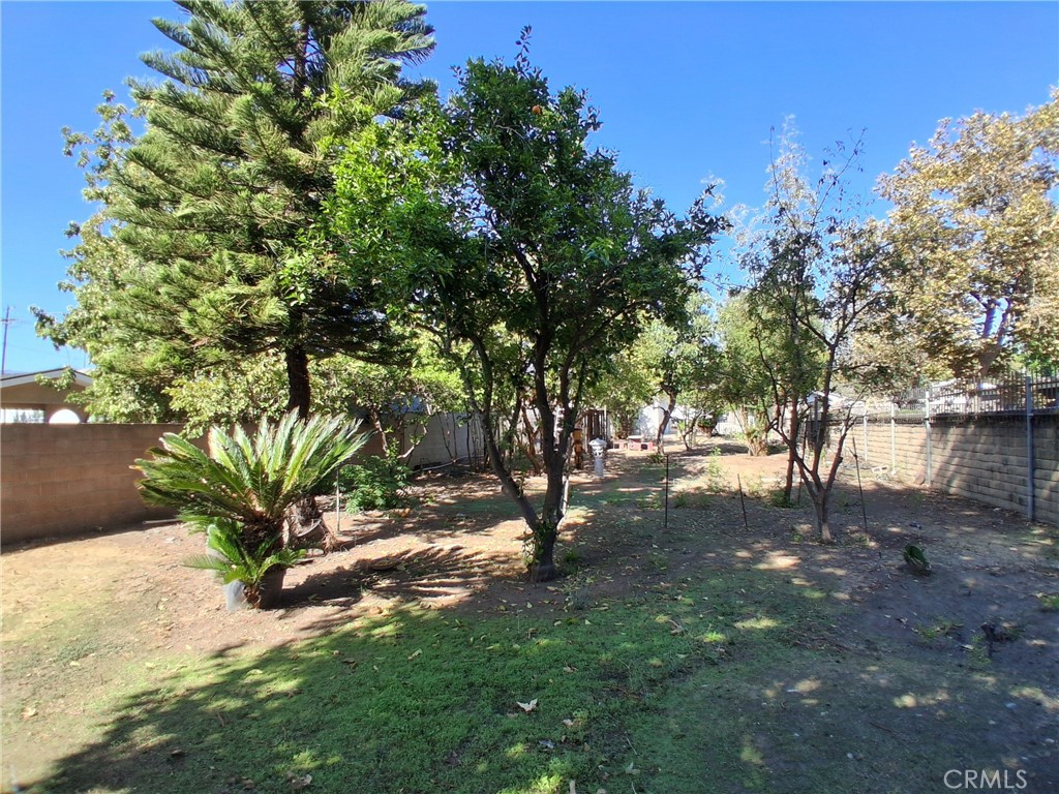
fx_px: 520
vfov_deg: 74.7
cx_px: 530
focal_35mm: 17
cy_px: 397
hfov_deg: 91.0
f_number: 2.2
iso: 50
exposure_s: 1/615
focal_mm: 1.4
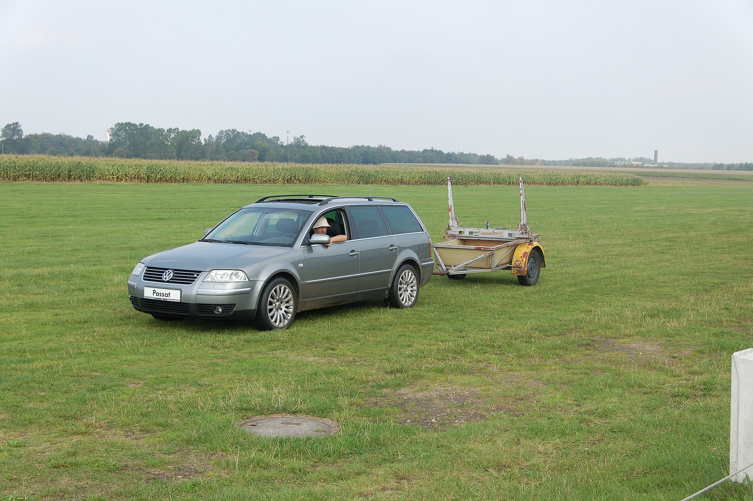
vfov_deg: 25.7
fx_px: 1097
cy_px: 250
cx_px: 376
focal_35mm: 52
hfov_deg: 37.9
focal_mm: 35
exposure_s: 1/250
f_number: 8
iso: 200
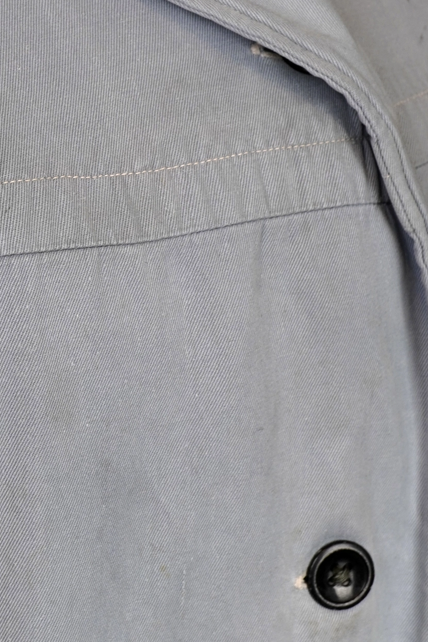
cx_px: 0
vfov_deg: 18.3
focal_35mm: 111
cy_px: 128
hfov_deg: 12.2
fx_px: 1979
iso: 250
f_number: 6.3
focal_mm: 32
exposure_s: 1/30
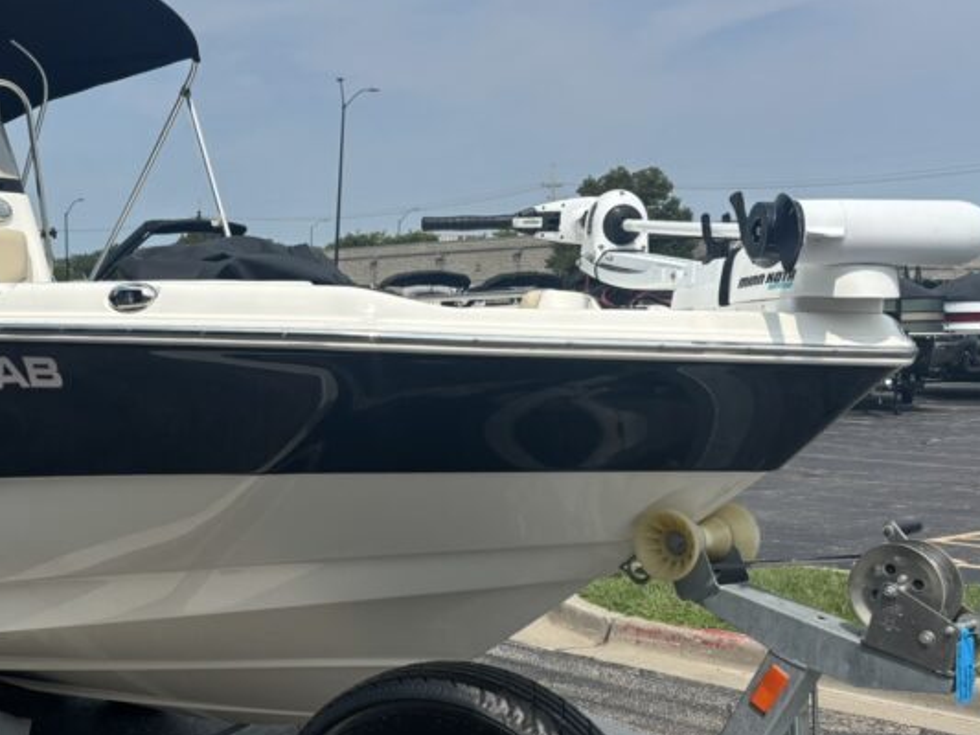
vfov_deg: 27.9
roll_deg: +1.2
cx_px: 187
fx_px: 1472
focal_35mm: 52
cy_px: 481
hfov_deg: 35.5
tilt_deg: -5.0
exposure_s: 1/3650
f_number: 1.6
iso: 50
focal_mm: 5.96
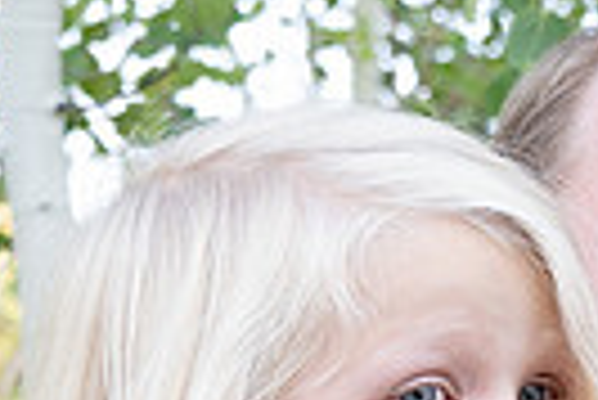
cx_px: 851
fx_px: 2711
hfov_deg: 12.1
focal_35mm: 163
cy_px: 624
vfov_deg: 8.2
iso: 320
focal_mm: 24
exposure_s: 1/160
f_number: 3.5
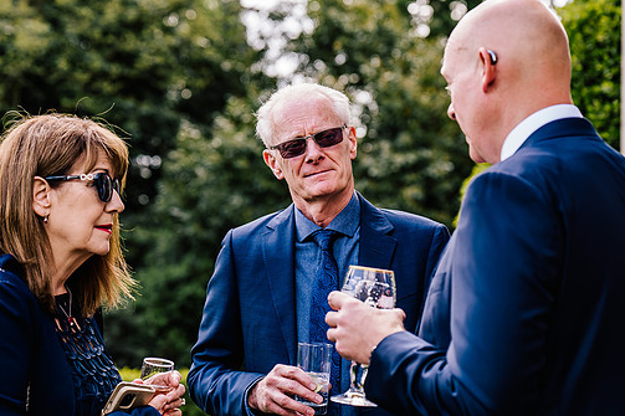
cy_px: 197
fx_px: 1718
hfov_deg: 20.6
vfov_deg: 13.8
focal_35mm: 99
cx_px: 333
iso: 160
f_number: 4
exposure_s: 1/160
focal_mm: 83
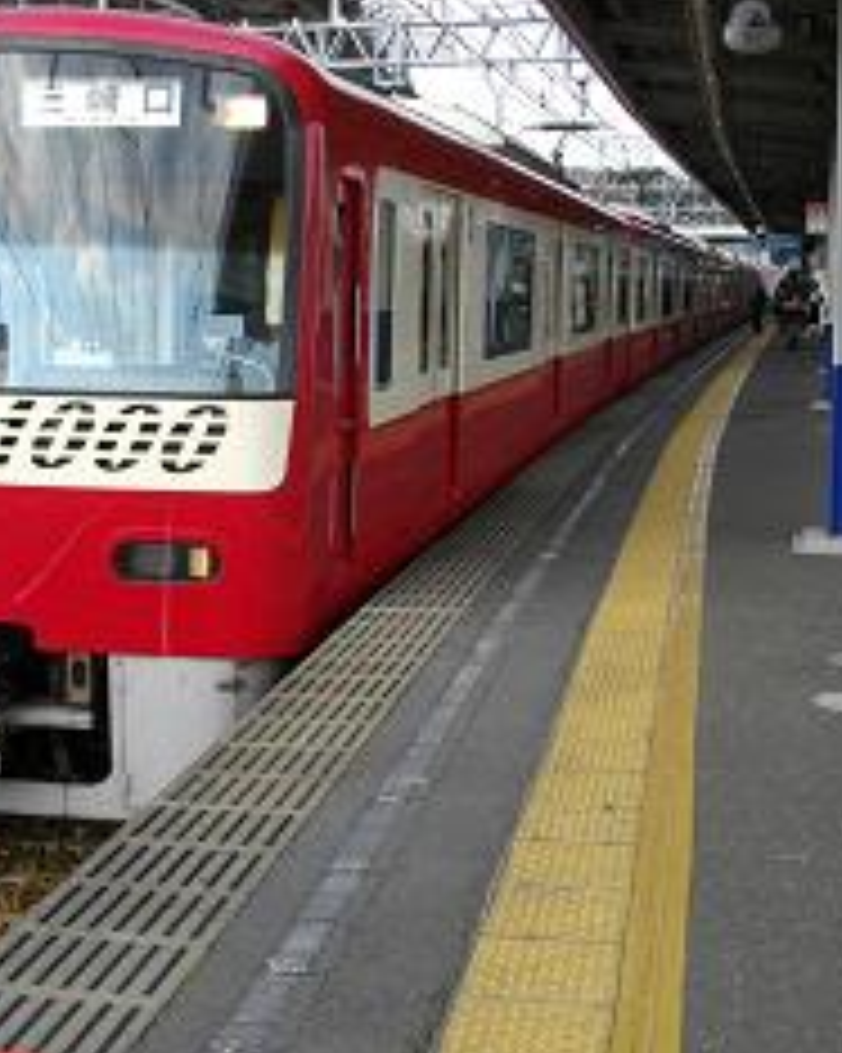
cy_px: 423
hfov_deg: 29.1
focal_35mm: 52
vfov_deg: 35.9
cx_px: 380
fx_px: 1621
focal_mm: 5.7
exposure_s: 1/500
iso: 100
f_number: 2.9
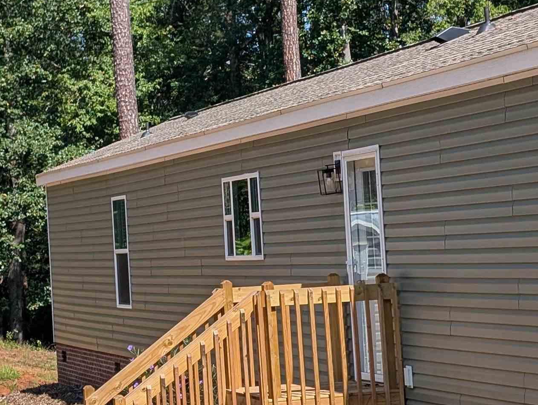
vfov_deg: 12.5
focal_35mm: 119
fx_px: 1852
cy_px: 153
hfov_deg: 16.5
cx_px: 243
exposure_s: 1/1174
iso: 19
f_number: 1.68
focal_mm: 6.9
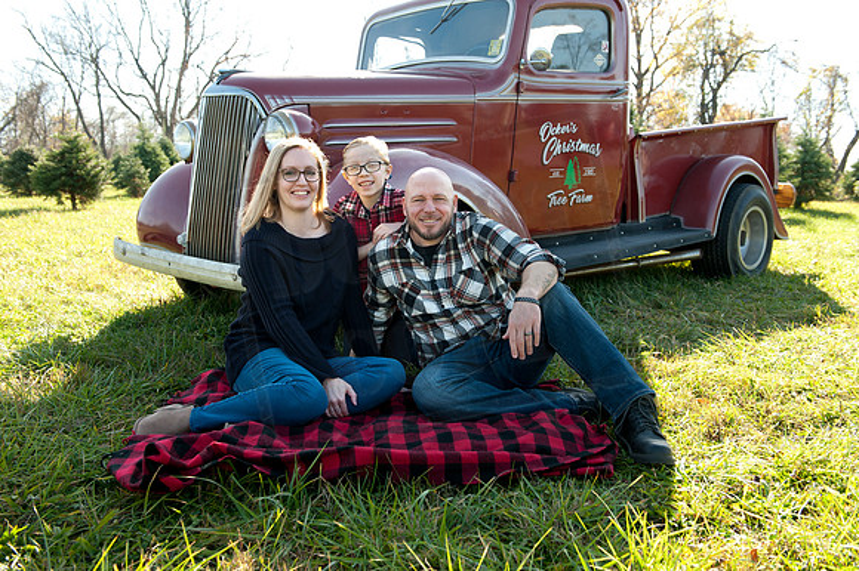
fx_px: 835
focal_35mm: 35
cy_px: 286
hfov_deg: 54.5
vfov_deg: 37.8
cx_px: 430
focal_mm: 35
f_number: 5.6
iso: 100
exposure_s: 1/125
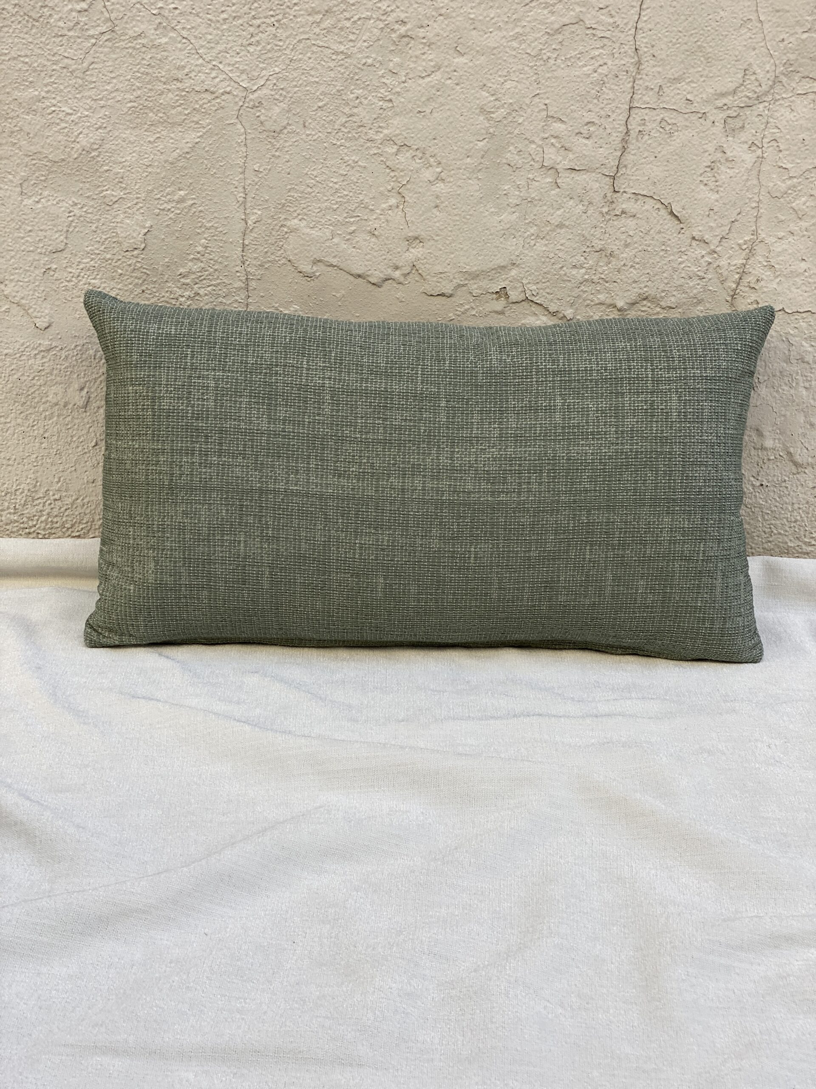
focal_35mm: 52
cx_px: 408
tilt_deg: -23.9
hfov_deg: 28.0
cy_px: 544
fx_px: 1634
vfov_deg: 36.8
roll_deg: -2.0
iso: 20
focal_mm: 6
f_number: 2
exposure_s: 1/246
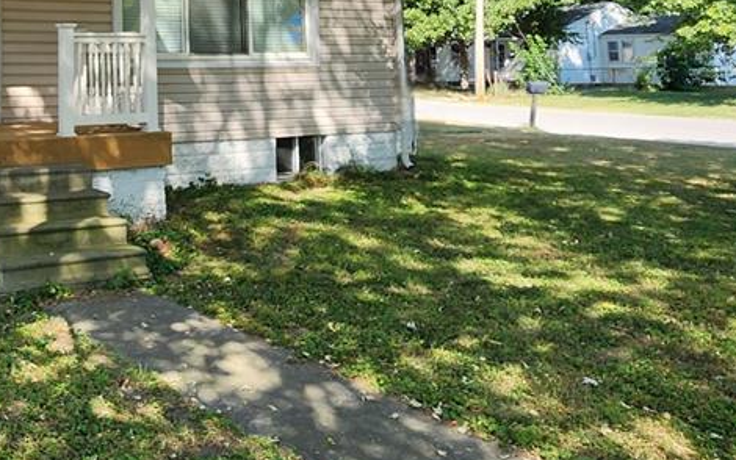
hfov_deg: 49.6
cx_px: -19
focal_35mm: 30
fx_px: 602
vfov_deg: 36.7
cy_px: -20
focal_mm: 2.2
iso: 50
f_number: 2.2
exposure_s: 1/588
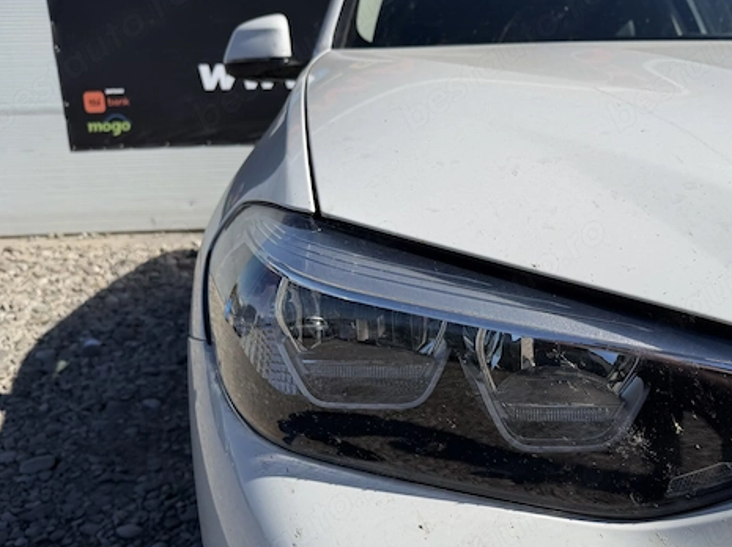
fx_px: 655
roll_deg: +2.2
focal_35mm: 31
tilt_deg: -18.0
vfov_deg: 45.3
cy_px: 314
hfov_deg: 58.2
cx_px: 417
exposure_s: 1/8130
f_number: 1.78
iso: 80
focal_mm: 6.76
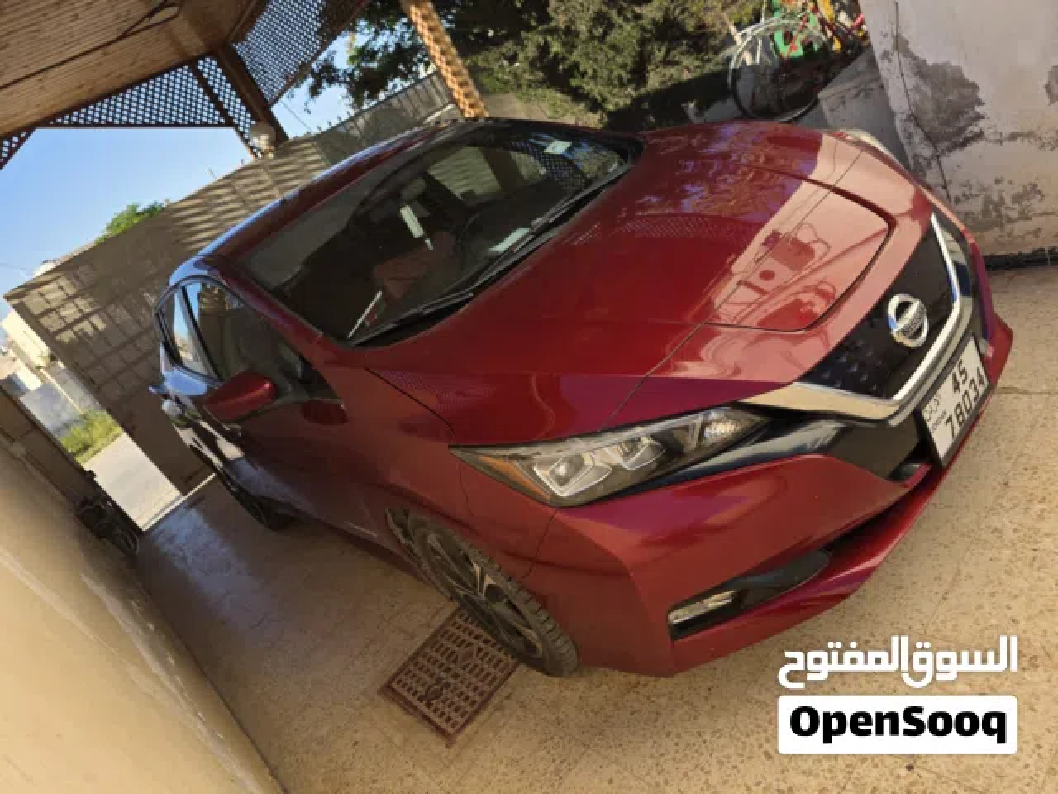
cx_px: 529
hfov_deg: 73.9
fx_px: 703
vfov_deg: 58.9
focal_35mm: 23
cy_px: 397
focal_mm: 6.3
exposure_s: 1/1709
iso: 80
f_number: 1.7
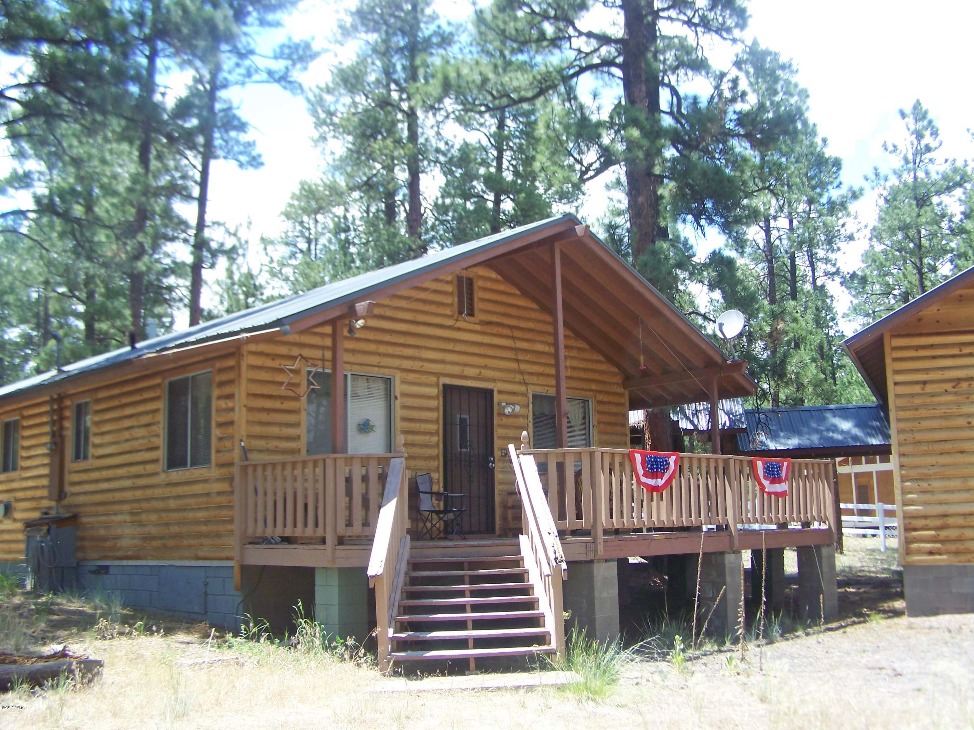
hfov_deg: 49.0
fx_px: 1069
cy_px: 365
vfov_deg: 37.7
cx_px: 487
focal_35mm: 38
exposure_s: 1/250
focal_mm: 6.3
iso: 64
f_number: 2.8
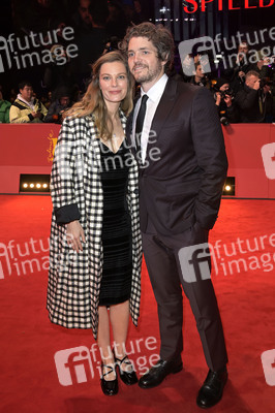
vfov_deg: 58.8
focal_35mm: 32
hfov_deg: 41.0
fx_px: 367
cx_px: 138
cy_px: 206
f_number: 5.6
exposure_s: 1/160
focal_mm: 32
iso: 1250
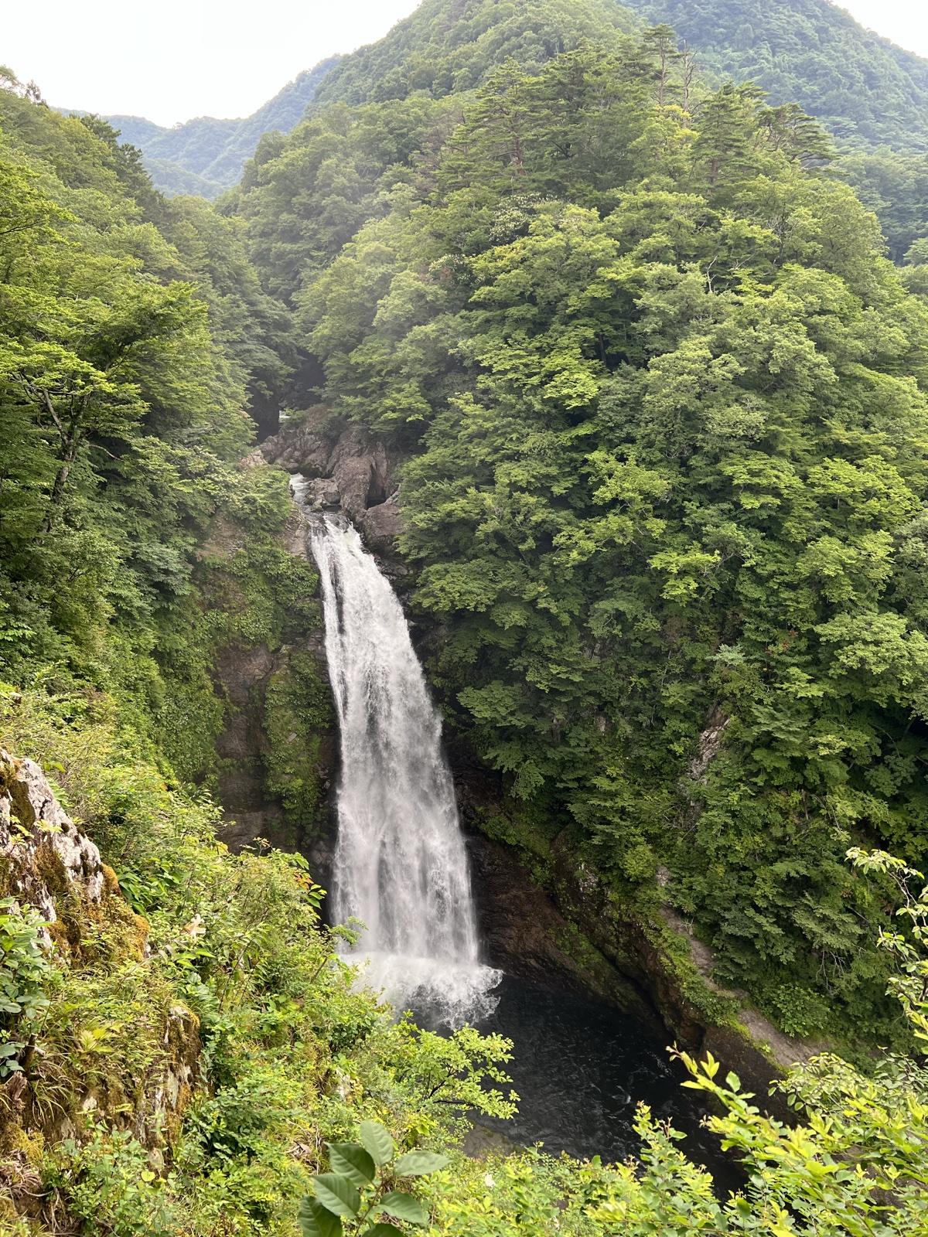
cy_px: 618
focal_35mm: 26
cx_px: 464
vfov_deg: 67.3
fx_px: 929
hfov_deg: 53.1
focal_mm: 5.7
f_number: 1.5
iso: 50
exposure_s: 1/194
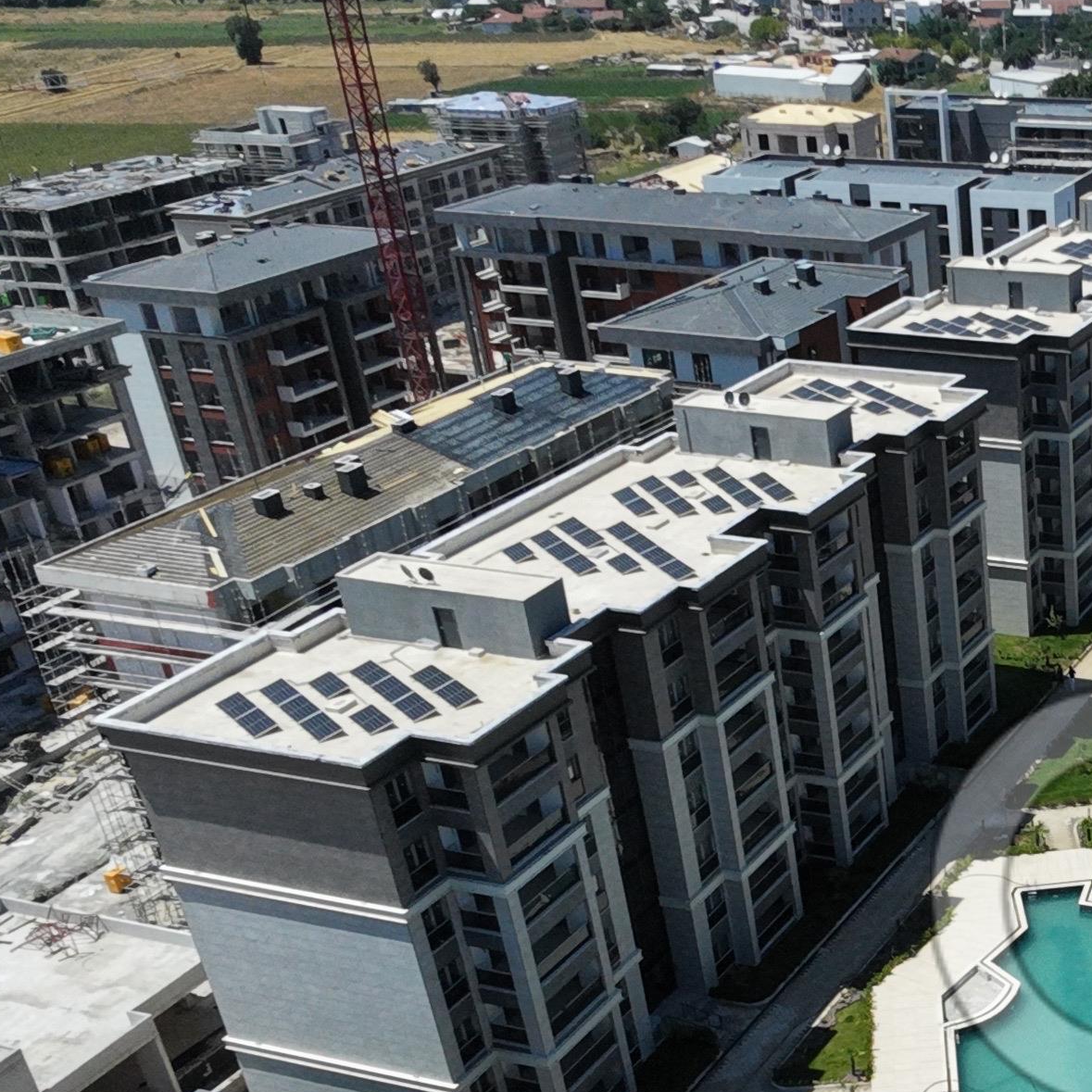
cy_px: 953
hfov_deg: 31.3
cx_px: 1208
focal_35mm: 48
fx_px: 1713
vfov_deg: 33.7
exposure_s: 1/2500
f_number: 2.2
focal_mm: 3.05
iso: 230
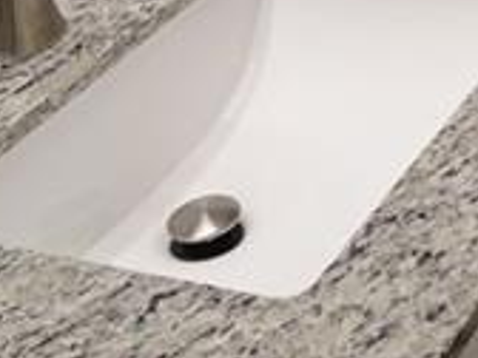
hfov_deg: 15.4
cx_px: 800
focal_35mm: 114
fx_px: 1574
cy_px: -421
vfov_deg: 11.4
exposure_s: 1/30
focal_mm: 4.1
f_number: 3.5
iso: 200
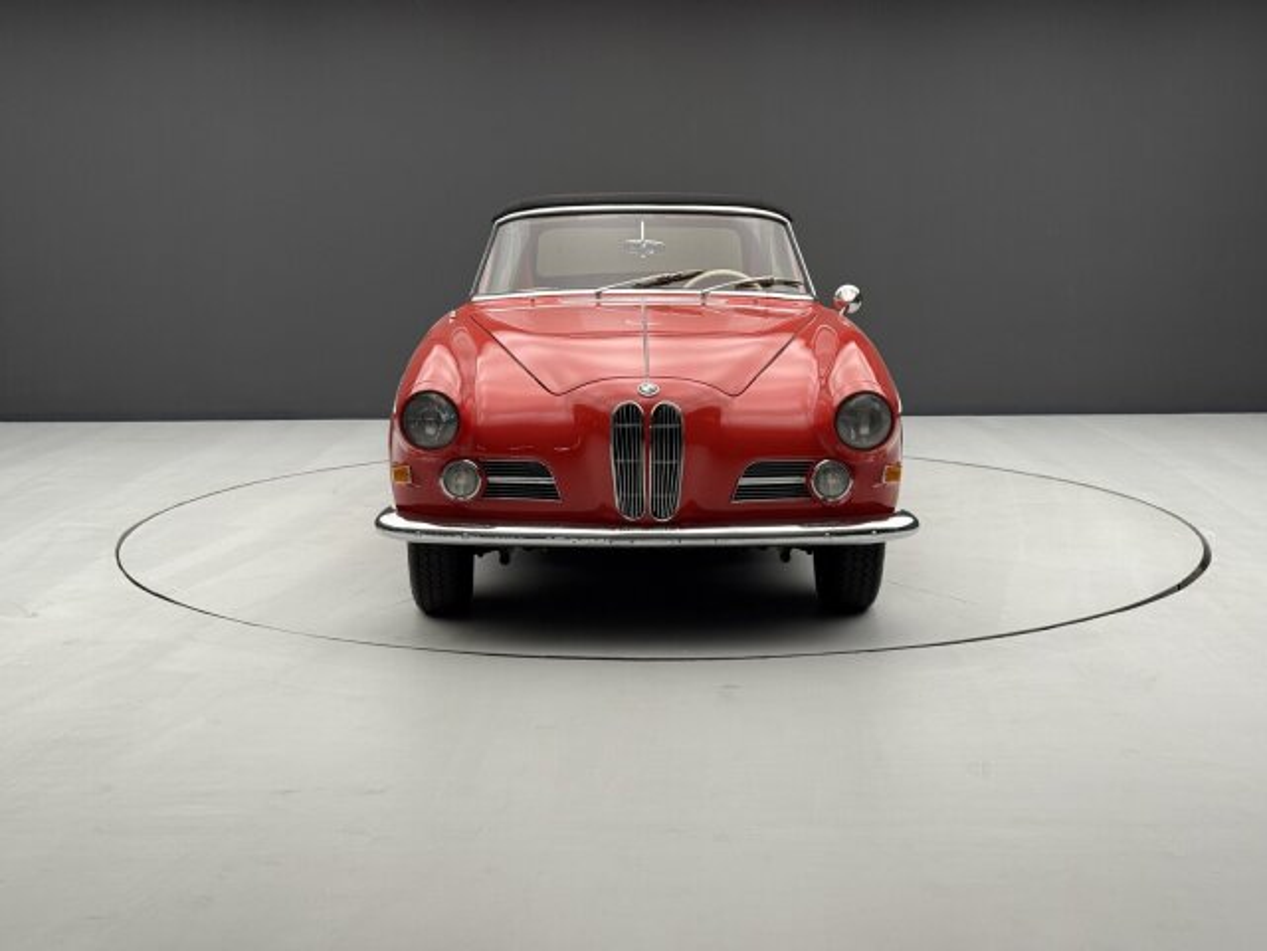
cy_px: 476
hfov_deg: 39.7
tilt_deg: -9.2
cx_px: 634
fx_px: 1757
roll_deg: +0.3
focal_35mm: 48
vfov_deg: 30.3
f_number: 1.78
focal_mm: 6.76
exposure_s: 1/99
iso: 100
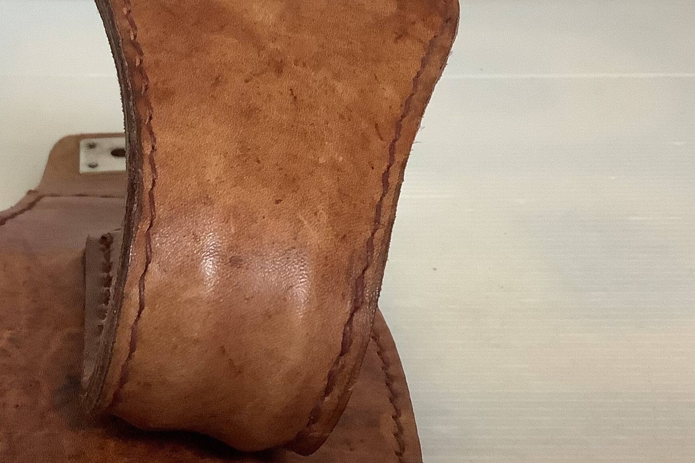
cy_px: 280
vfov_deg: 22.6
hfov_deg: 33.1
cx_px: 223
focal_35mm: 60
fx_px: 1158
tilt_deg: -28.4
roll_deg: +0.1
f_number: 2.4
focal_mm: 3.3
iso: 250
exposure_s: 1/60
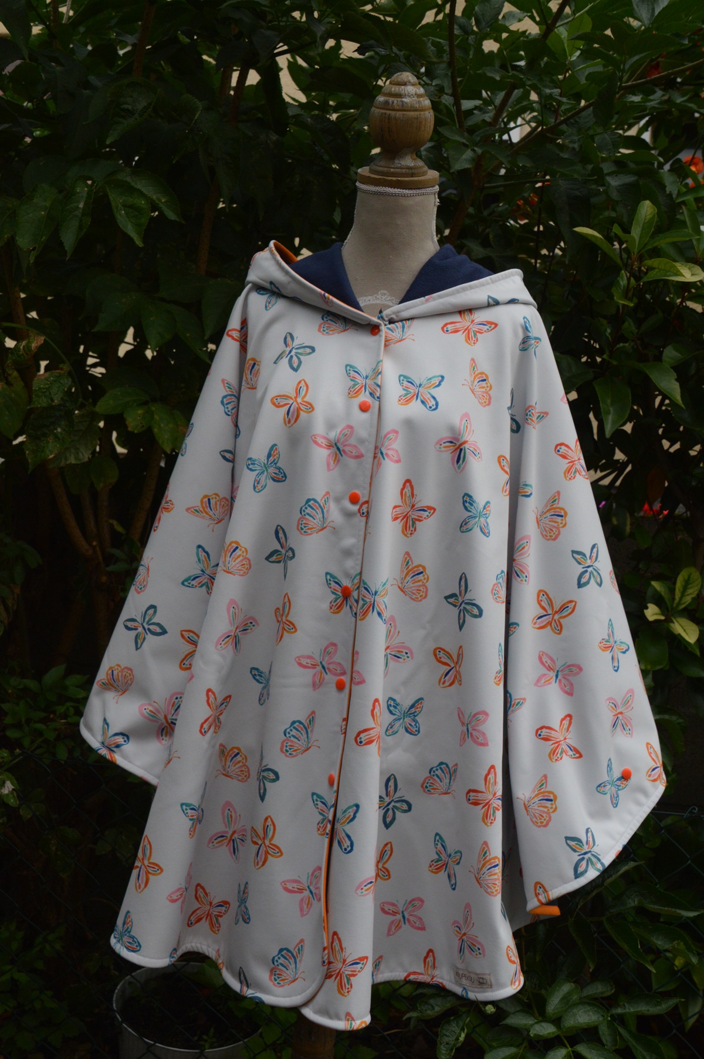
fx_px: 1190
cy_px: 530
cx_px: 352
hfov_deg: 33.0
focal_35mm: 40
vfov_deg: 48.0
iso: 800
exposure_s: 1/400
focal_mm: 27
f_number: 8
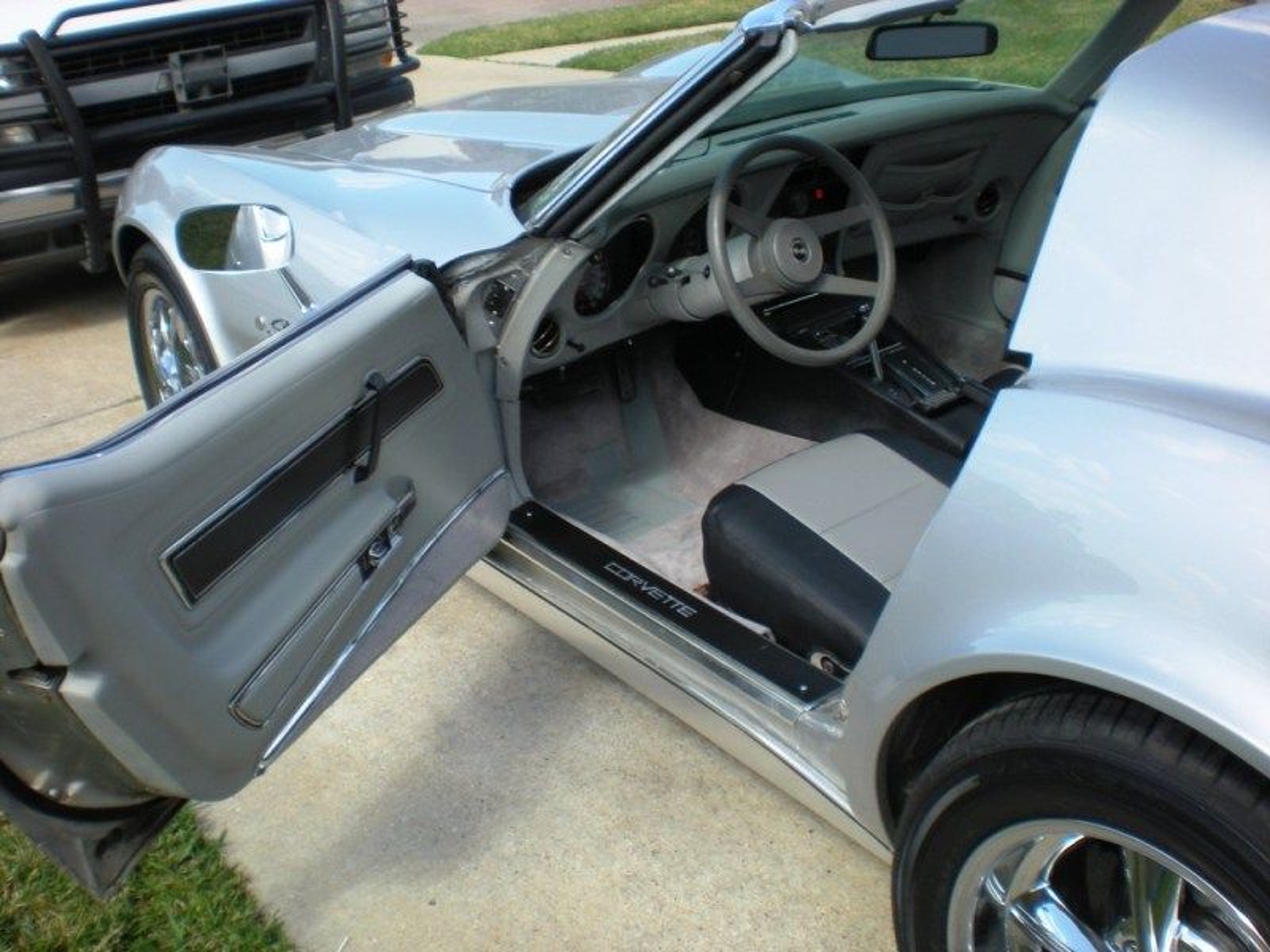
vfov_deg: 37.7
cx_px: 635
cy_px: 476
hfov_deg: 49.0
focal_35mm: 38
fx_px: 1394
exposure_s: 1/144
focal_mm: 6.3
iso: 64
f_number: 4.6
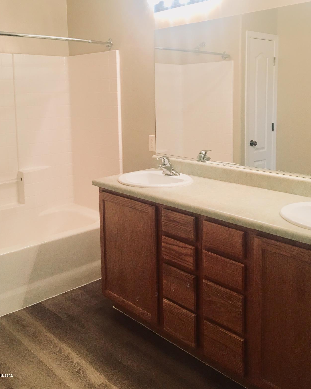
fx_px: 414
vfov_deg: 49.8
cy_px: 144
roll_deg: +1.1
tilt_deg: -6.6
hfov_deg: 41.1
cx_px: 175
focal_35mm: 36
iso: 40
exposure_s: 1/30
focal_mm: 4.15
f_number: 2.2
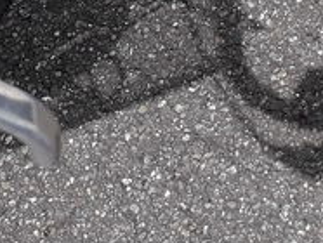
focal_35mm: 145
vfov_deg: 10.2
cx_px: -30
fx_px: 1355
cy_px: -2
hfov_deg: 13.3
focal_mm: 3.6
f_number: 1.9
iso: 40
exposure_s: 1/1252
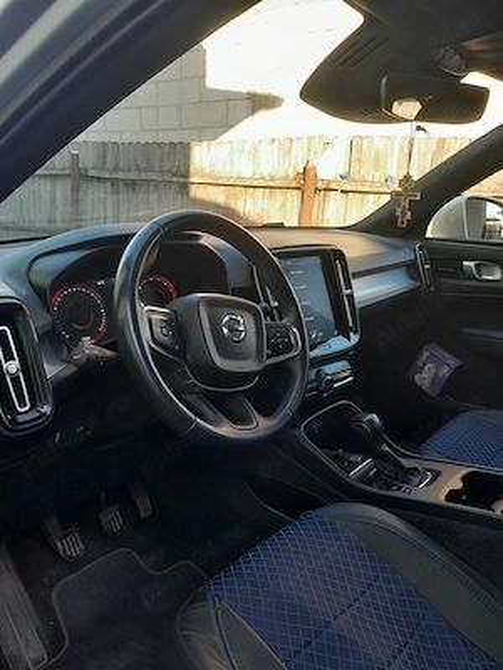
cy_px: 335
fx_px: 523
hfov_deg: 51.4
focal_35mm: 27
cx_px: 252
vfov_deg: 65.3
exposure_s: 1/50
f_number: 1.8
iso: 50
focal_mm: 4
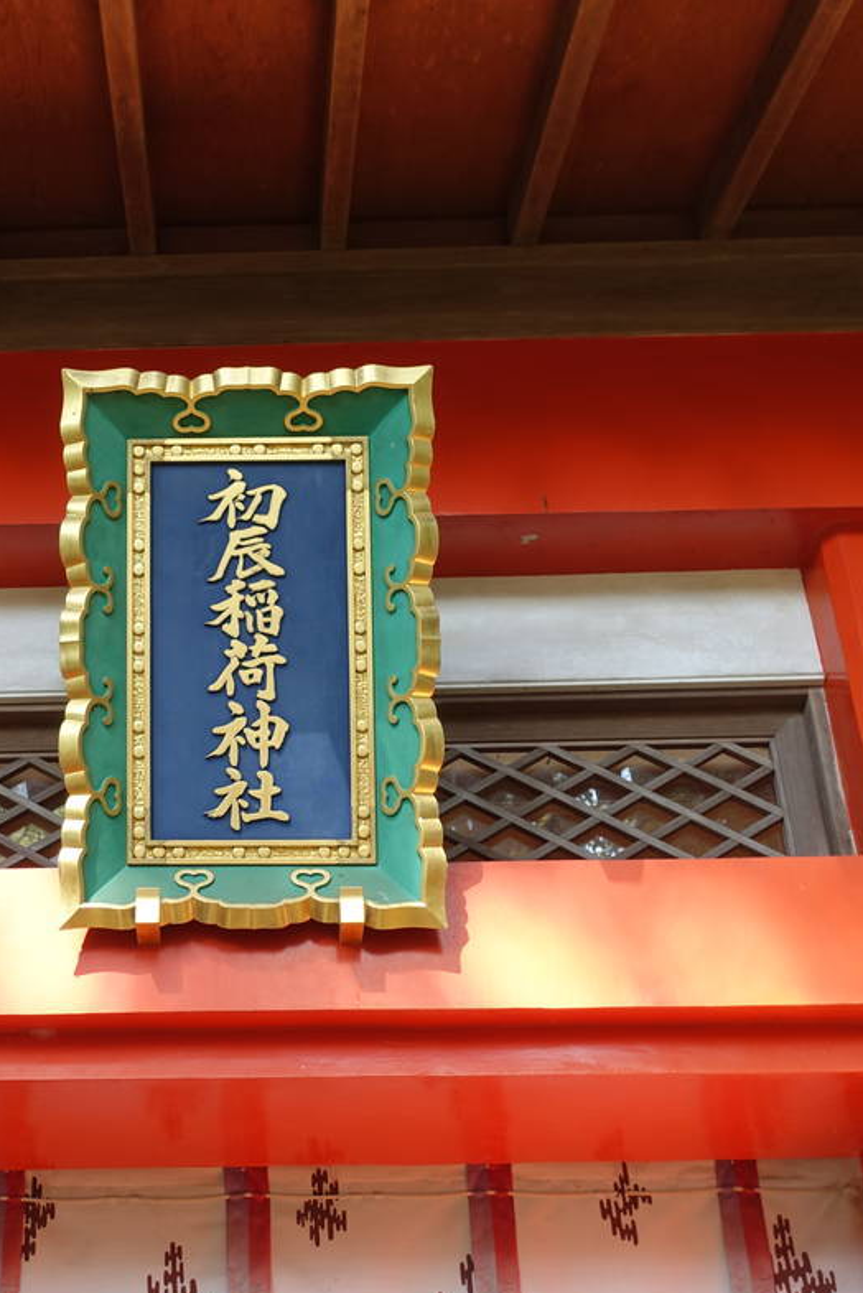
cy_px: 646
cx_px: 165
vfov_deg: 36.2
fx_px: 1976
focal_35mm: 55
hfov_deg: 24.2
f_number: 2.8
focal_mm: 13.34
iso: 200
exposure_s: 1/100
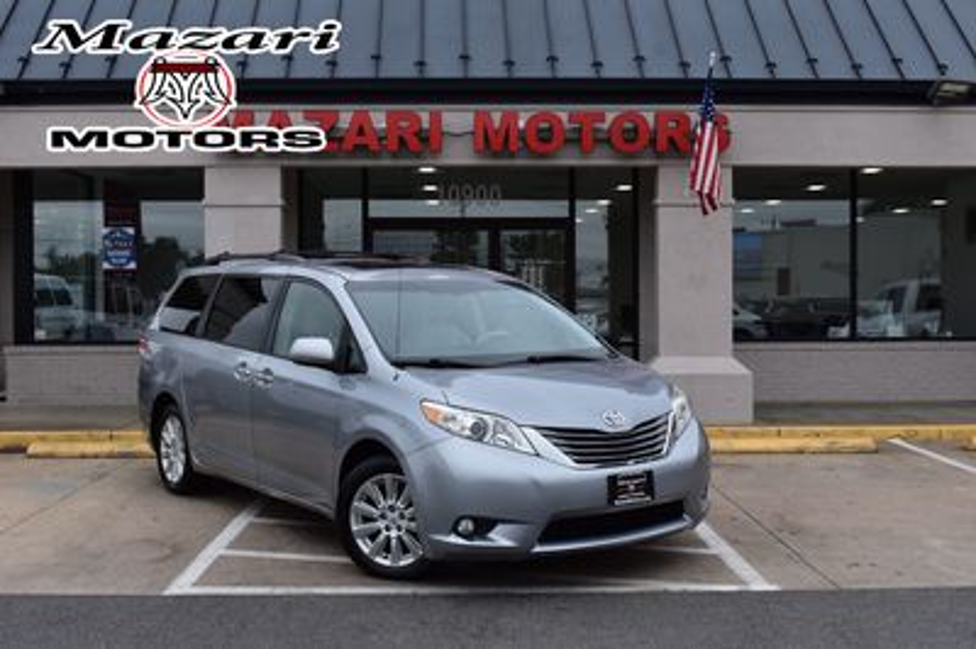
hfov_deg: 46.4
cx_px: 488
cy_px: 324
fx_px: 1138
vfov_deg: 31.8
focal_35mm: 42
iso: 400
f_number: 10
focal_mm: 28
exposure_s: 1/320
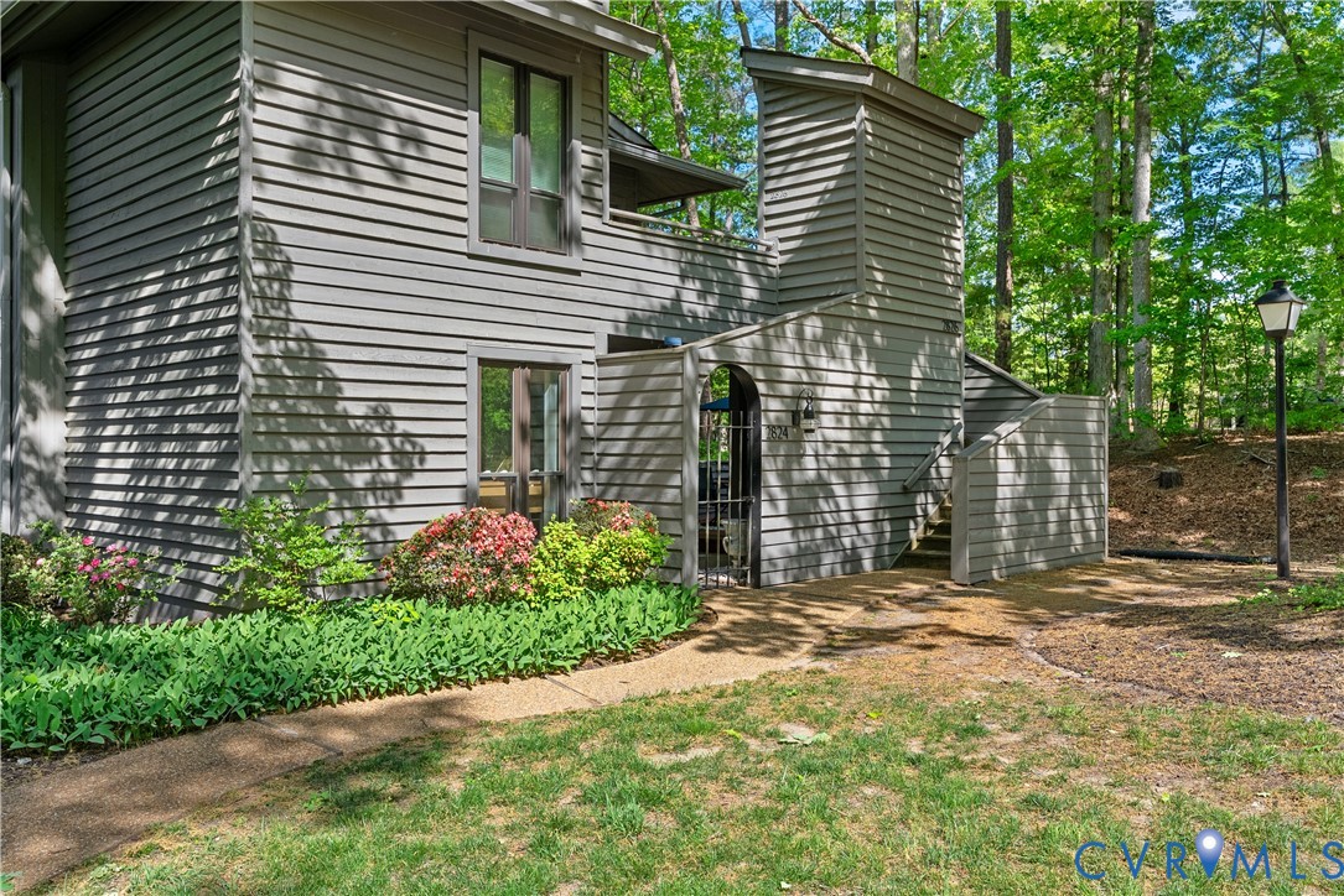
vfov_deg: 45.0
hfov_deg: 63.6
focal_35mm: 29
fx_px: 1083
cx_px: 672
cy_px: 448
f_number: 8
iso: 800
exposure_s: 1/50
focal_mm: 29
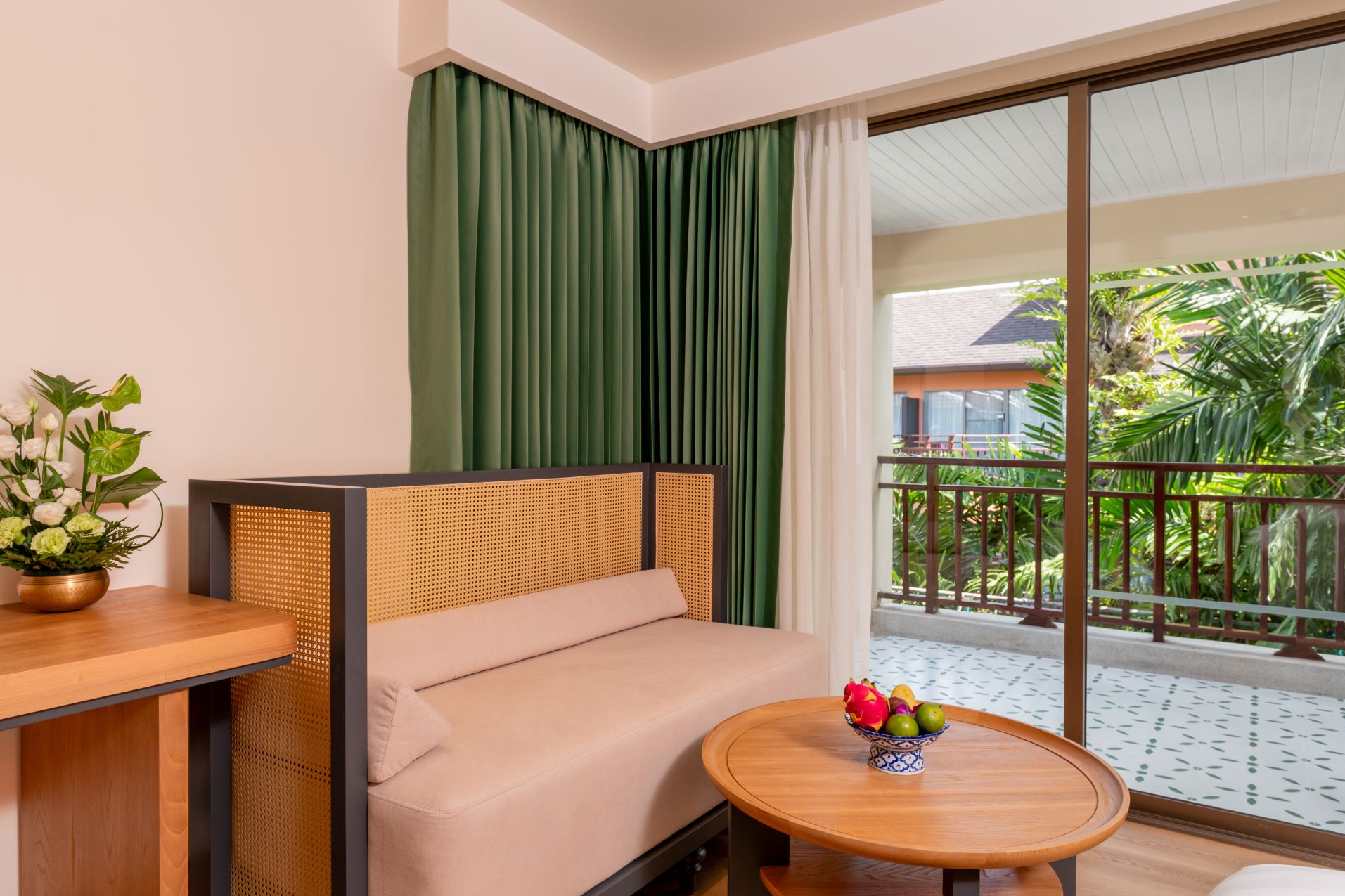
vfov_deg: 55.1
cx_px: 661
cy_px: 444
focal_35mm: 23
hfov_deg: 76.1
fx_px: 859
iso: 200
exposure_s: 1/50
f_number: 9
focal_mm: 22
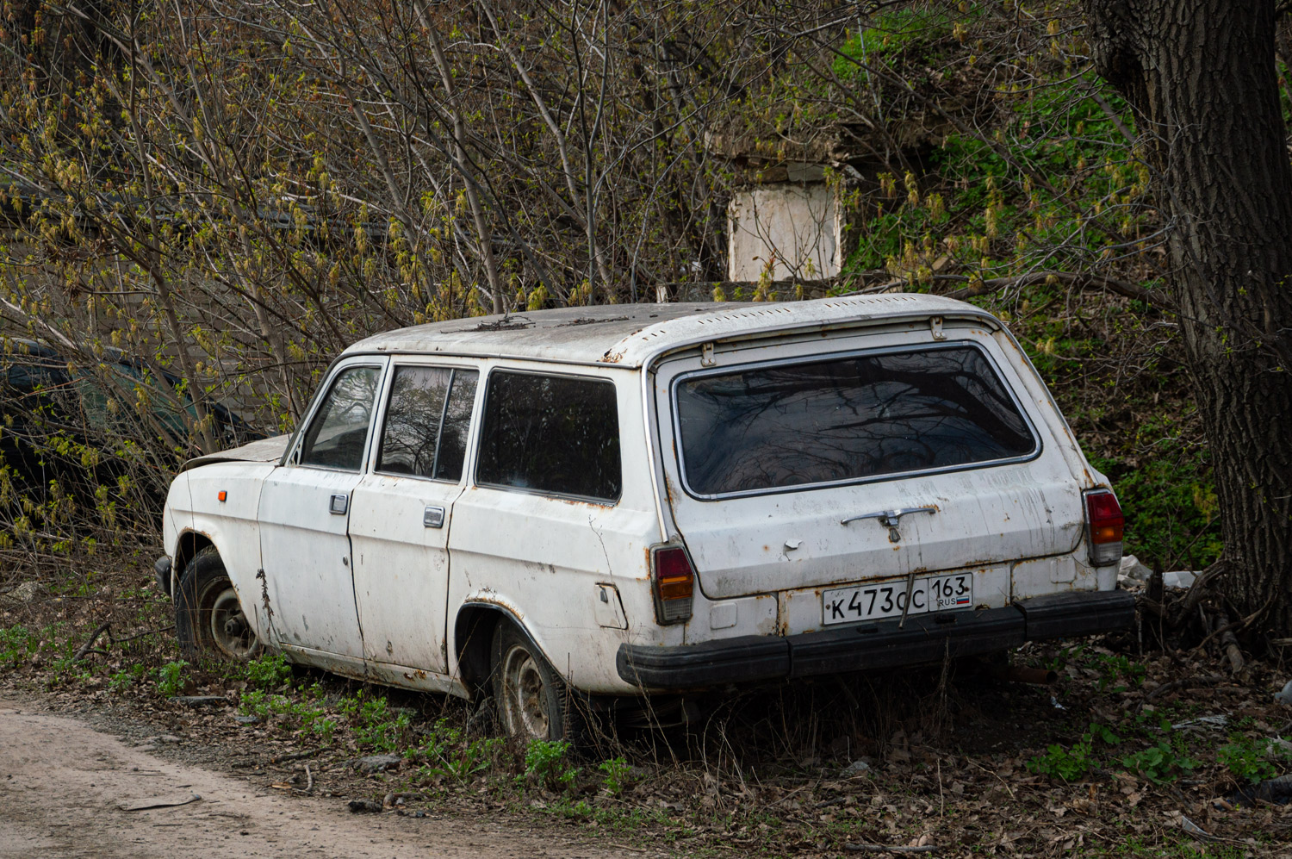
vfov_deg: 13.8
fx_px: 3549
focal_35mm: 99
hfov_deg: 20.6
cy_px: 430
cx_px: 646
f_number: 5.6
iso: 100
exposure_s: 1/640
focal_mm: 66
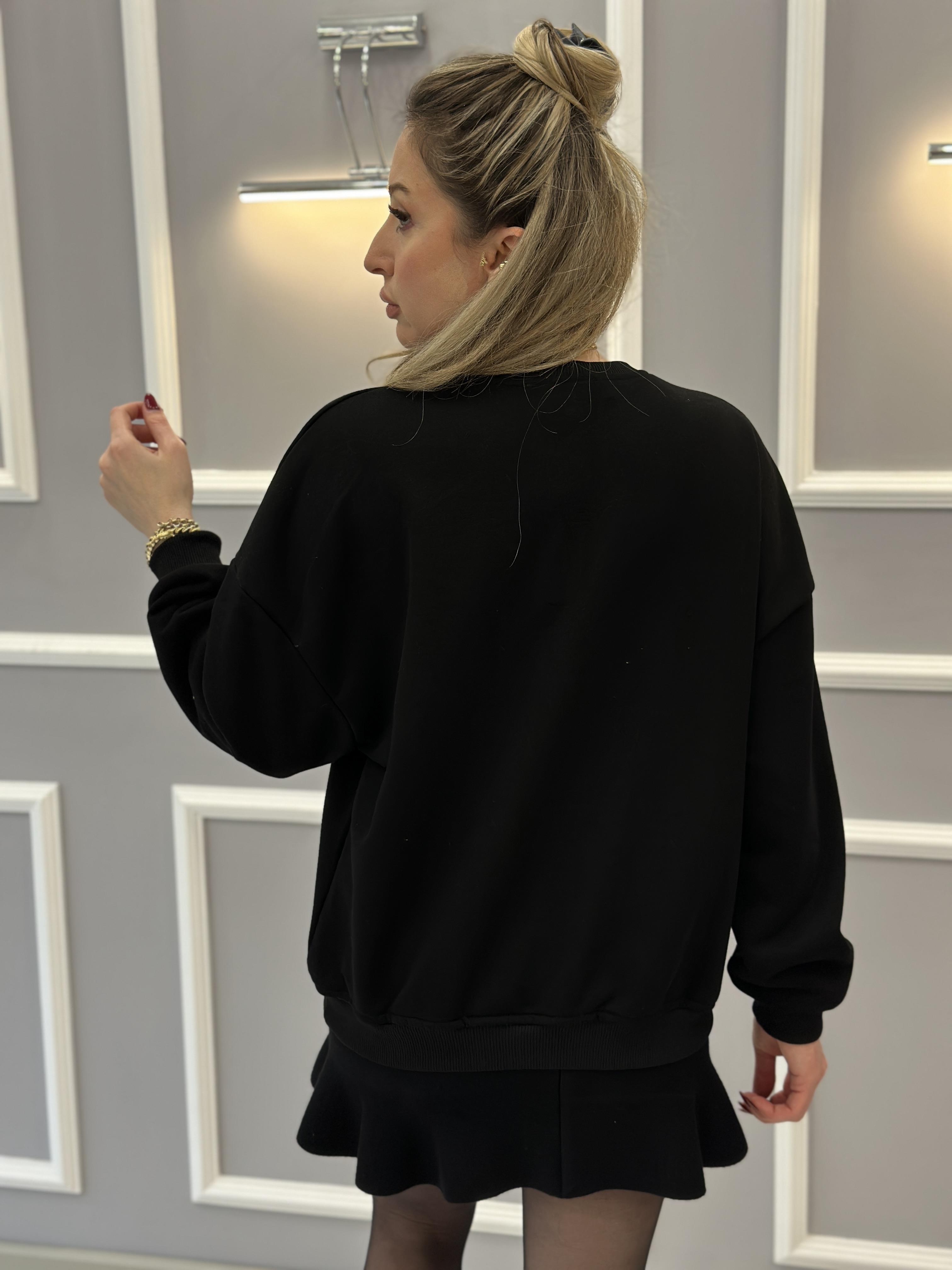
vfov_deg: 39.7
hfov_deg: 30.3
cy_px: 635
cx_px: 476
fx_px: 1760
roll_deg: +1.9
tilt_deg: -11.4
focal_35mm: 48
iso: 64
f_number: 1.78
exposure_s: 1/141
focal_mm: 6.86
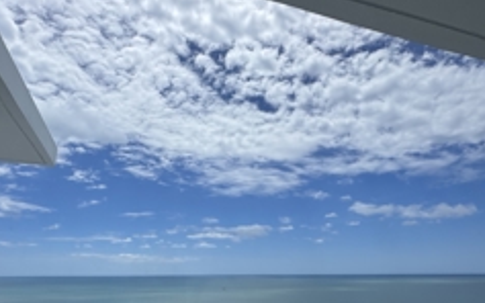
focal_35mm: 25
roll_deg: -0.2
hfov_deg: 72.6
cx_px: 244
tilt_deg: +7.7
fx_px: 330
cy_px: 233
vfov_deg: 47.1
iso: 50
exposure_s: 1/2415
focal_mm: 2.22
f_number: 2.2
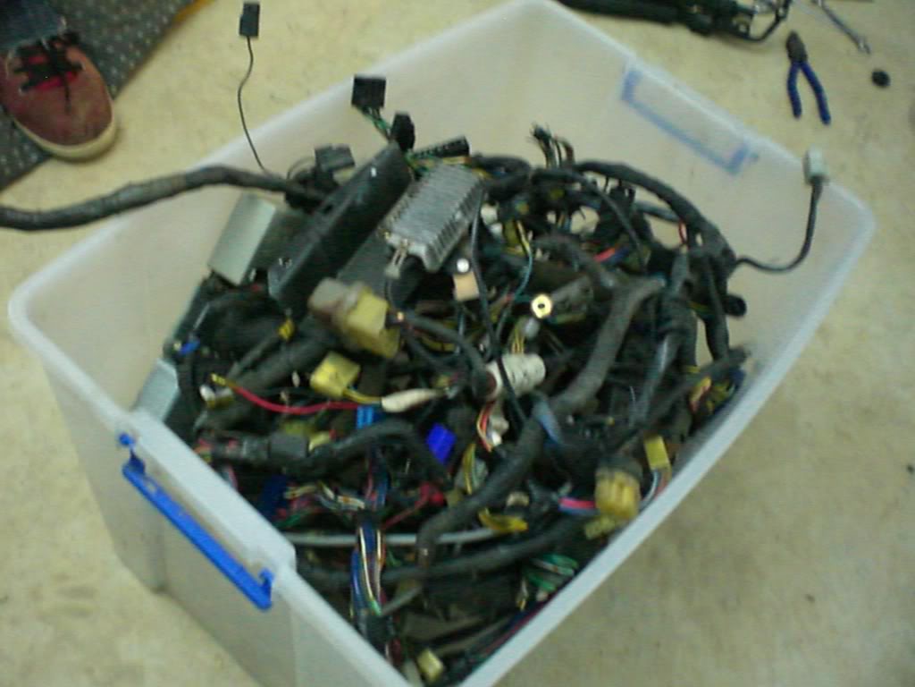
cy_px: 344
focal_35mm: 38
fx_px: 1004
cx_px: 458
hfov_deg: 49.0
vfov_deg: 37.7
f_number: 3.1
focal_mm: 6.3
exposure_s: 1/15
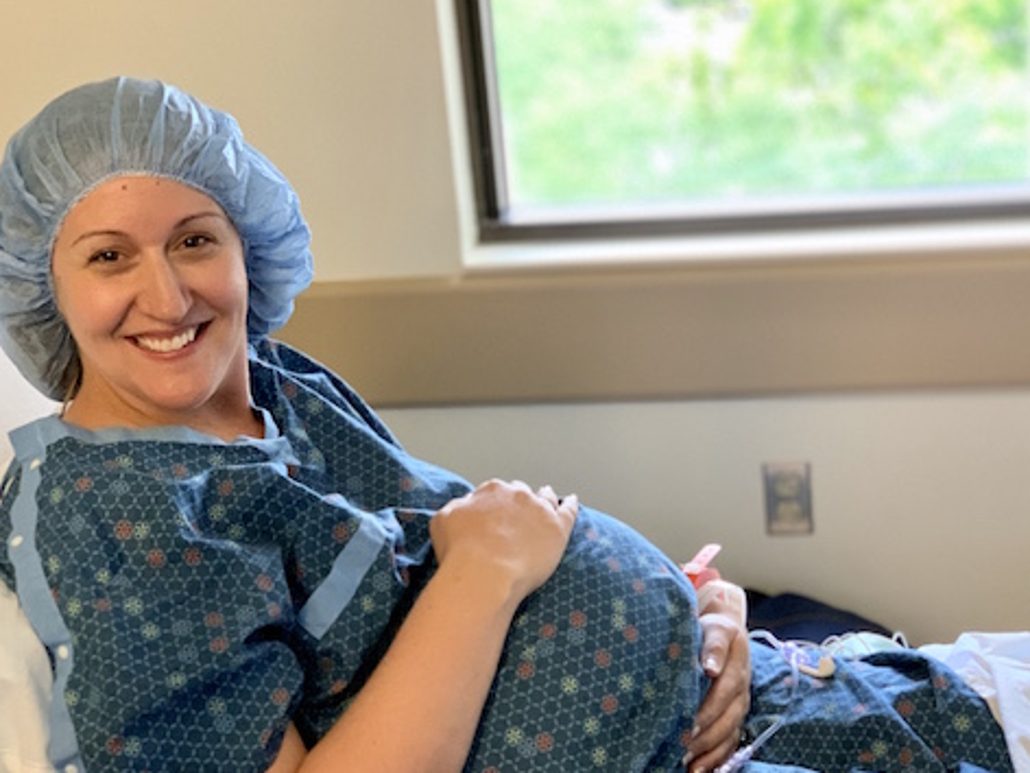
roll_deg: +5.6
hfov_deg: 29.8
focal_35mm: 65
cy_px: 473
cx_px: 484
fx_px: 1934
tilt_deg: -21.0
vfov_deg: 22.5
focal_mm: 6
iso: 500
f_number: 2.4
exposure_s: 1/35
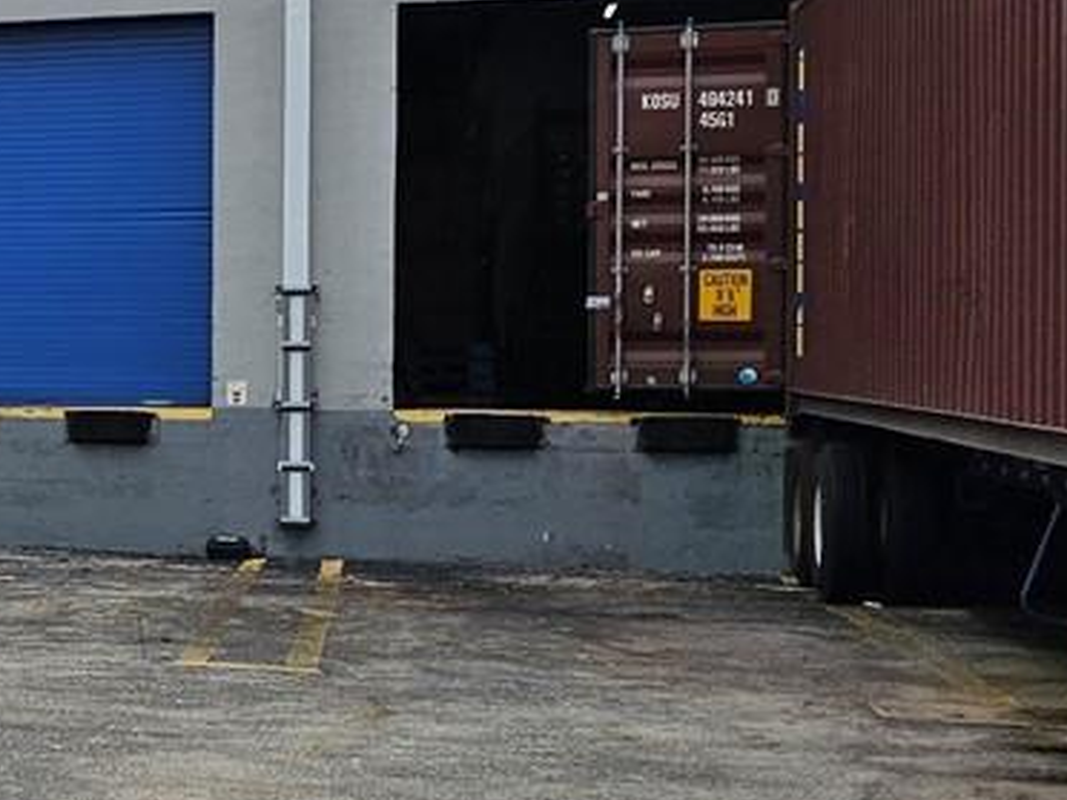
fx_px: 3052
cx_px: -1147
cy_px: 361
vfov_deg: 14.9
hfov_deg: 15.4
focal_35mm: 99
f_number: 1.7
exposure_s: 1/536
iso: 16
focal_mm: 6.3
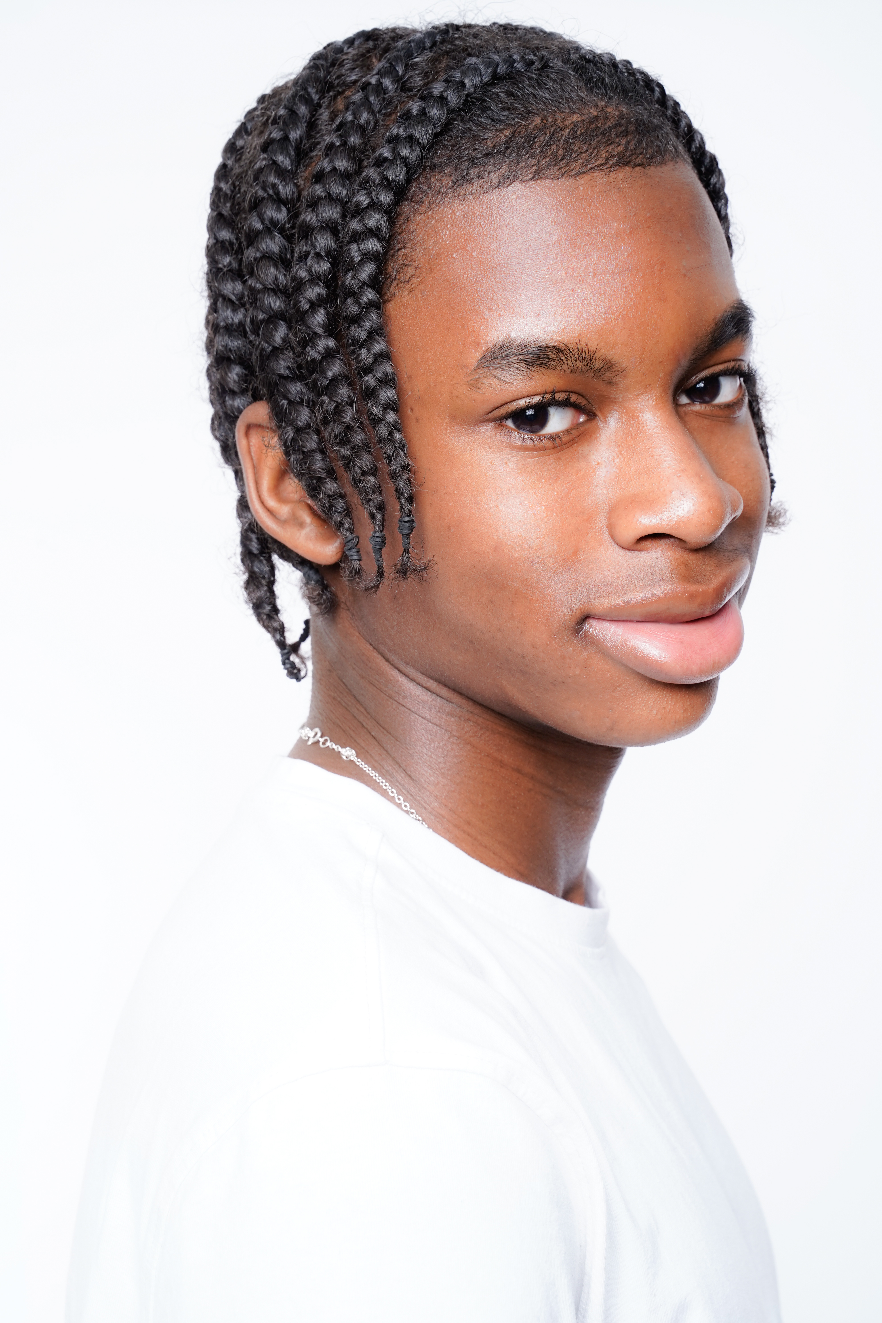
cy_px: 669
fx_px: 2793
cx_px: 446
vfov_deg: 26.7
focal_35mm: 76
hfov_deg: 17.9
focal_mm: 75
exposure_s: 1/100
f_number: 11
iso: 320
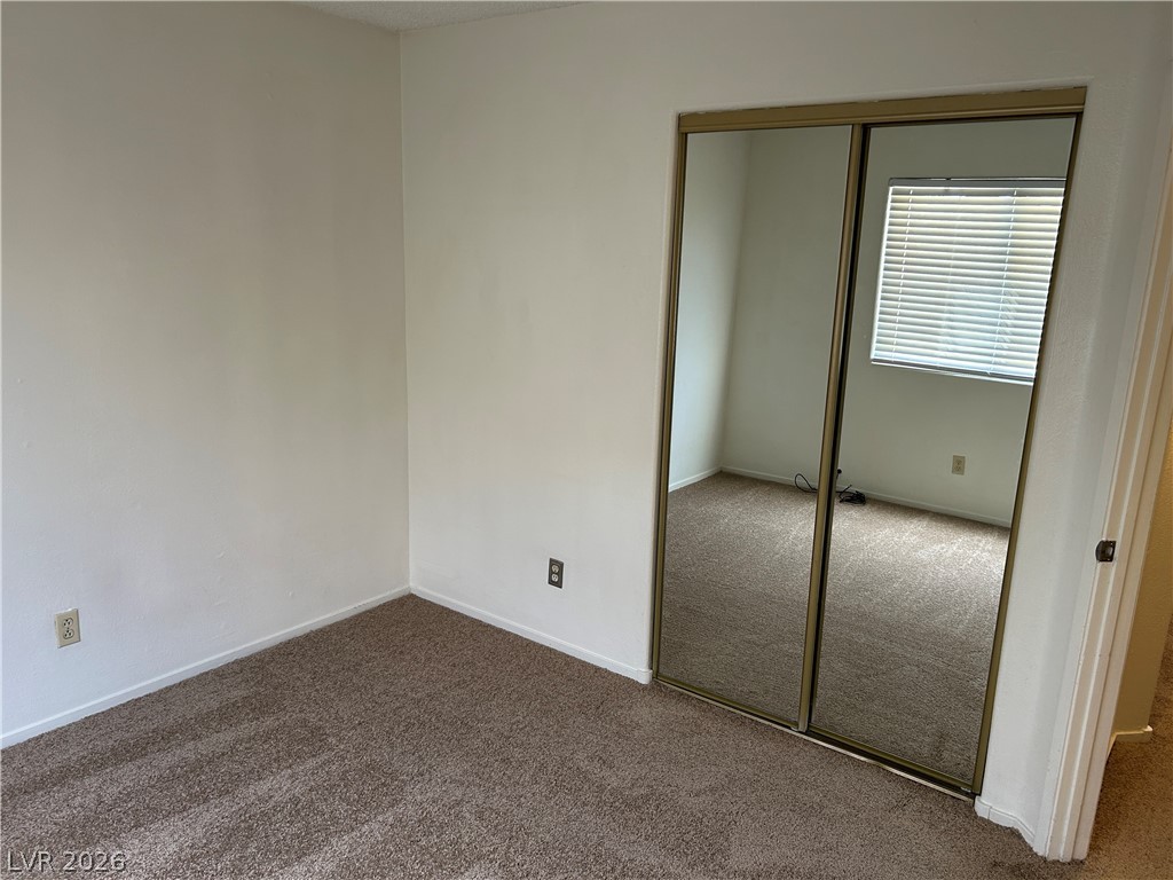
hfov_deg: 67.3
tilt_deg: -13.2
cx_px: 586
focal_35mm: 26
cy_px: 440
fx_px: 881
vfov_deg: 53.1
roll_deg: -2.1
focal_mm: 5.7
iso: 100
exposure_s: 1/60
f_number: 1.5
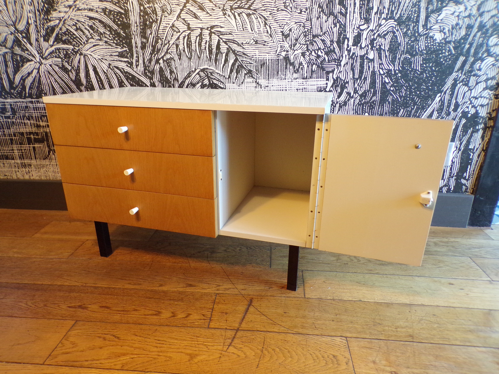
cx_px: 250
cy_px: 187
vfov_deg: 56.8
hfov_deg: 71.6
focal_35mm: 24
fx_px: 346
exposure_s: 1/17
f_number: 3
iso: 266
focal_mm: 4.3
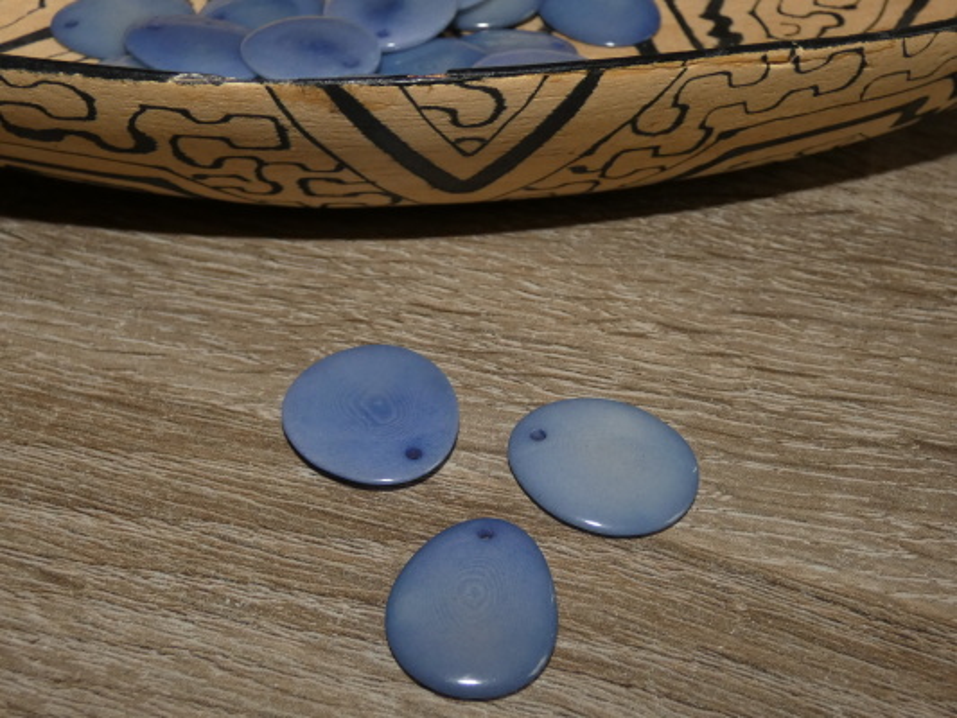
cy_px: 359
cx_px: 478
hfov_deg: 60.0
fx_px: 830
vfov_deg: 46.8
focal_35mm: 30
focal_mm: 5.3
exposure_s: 1/60
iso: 200
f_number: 3.3
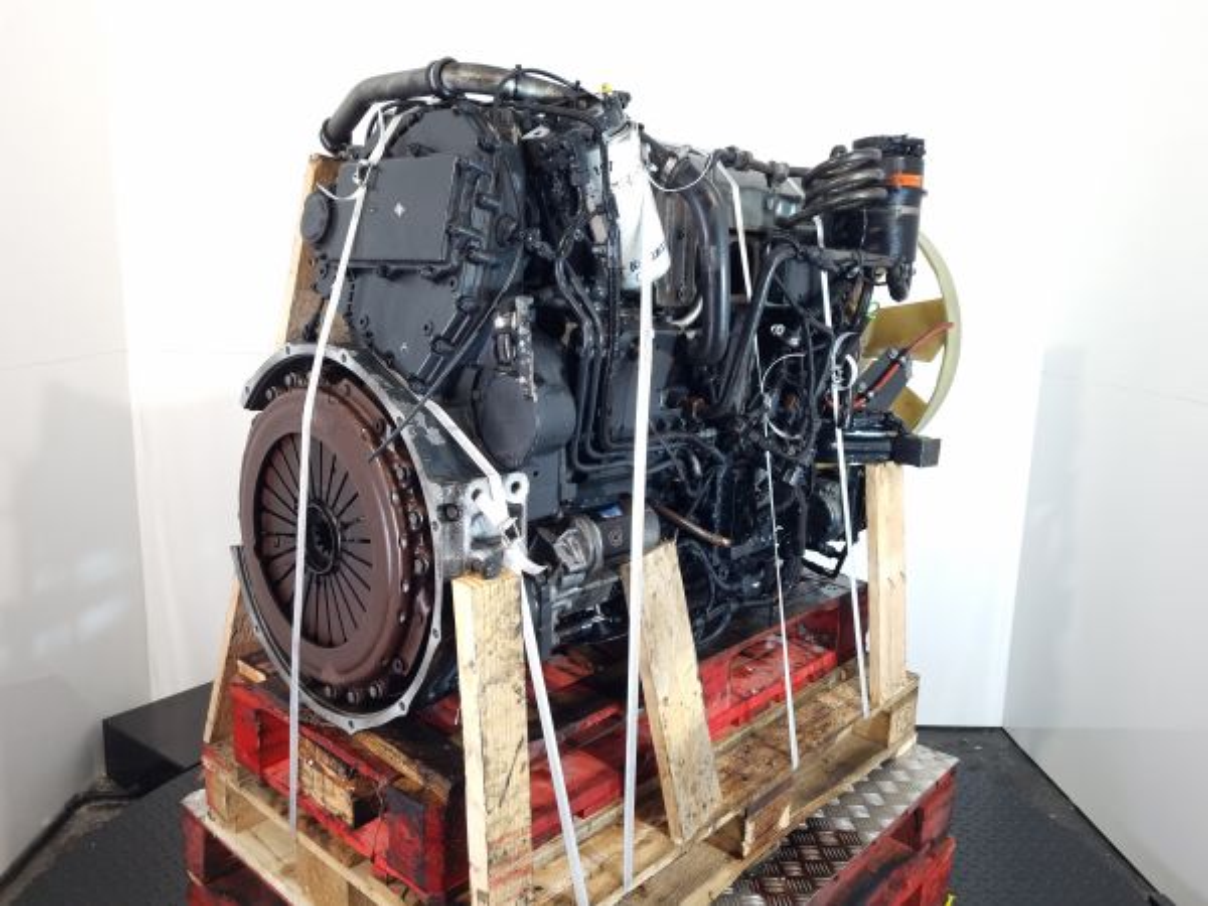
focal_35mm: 26
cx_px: 604
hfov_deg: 67.3
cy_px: 453
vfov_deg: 53.1
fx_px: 907
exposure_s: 1/50
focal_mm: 5.4
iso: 125
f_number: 1.8
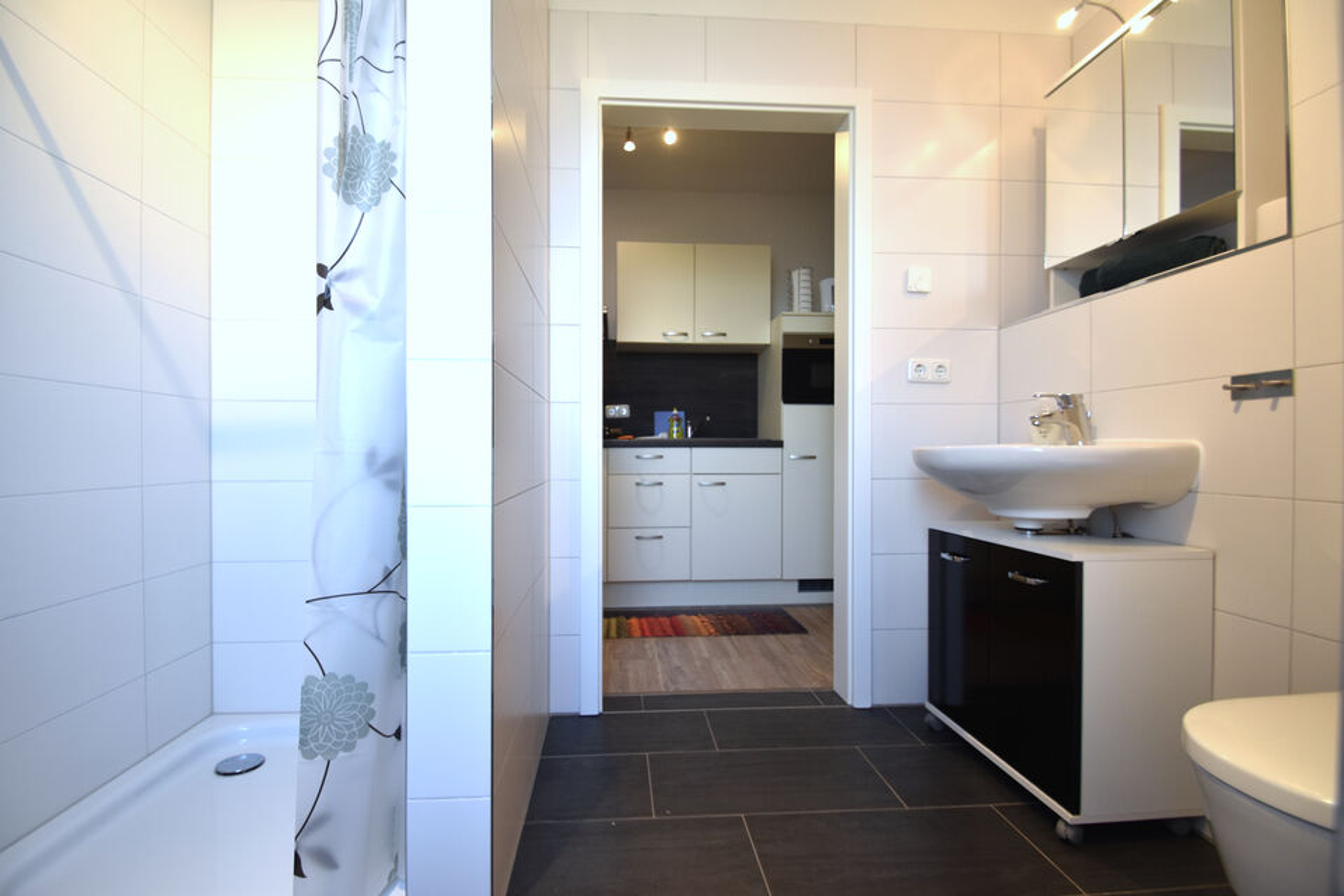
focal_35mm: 22
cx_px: 672
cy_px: 448
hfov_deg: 77.3
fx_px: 840
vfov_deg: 56.1
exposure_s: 1/100
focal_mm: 15
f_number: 5
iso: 400
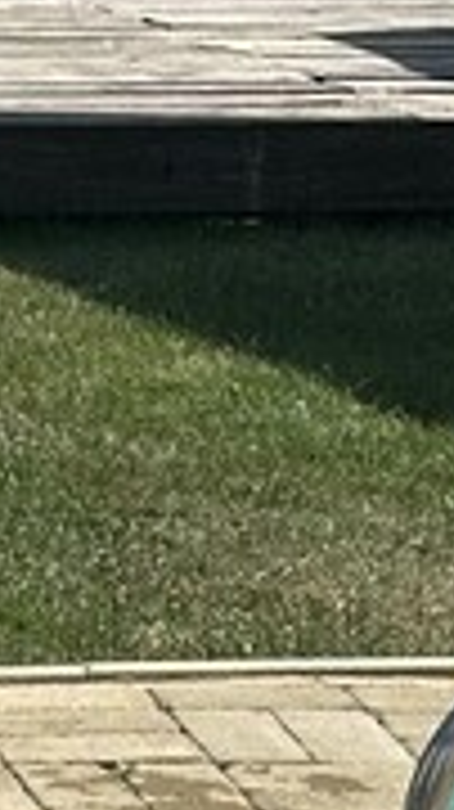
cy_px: -572
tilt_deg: -0.8
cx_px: -917
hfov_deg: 4.0
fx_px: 6368
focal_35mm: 297
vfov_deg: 7.1
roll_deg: -0.6
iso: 100
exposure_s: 1/7092
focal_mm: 6.86
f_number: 1.78
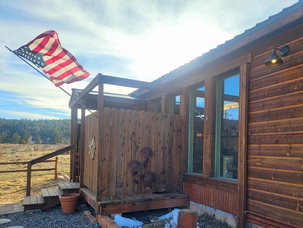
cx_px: 195
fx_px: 271
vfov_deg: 45.0
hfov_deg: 57.4
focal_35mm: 31
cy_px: 144
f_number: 1.8
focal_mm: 6.7
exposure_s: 1/263
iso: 16
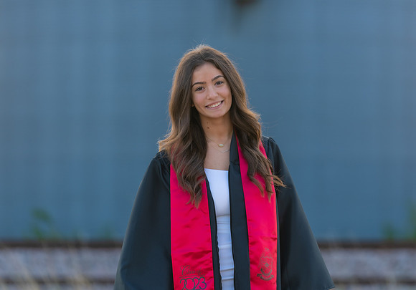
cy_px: 115
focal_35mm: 216
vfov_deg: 6.5
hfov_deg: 9.4
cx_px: 227
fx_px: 2539
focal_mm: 170
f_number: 3.2
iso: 160
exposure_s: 1/320
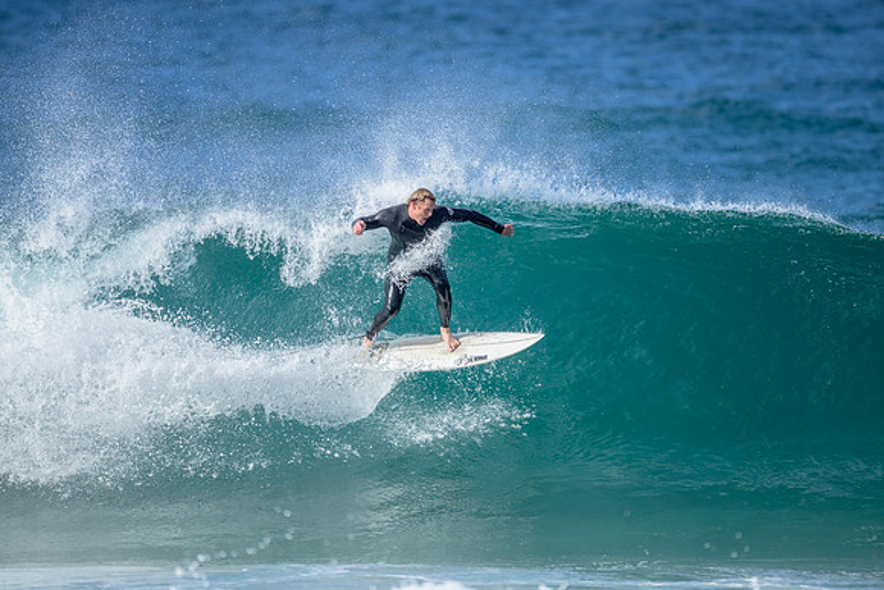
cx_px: 442
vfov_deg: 1.7
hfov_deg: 2.6
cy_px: 295
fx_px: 19648
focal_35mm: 800
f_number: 6.3
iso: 560
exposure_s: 1/2500
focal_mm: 800
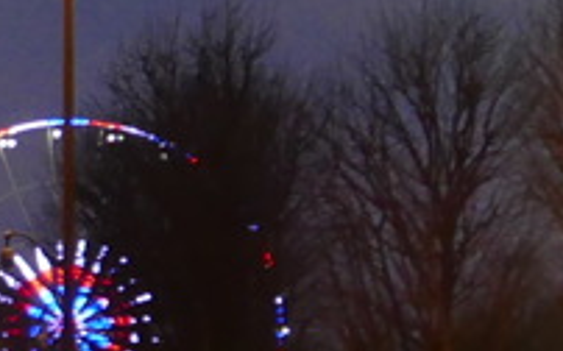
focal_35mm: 302
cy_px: 351
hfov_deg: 6.6
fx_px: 4631
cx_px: -821
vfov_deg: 4.3
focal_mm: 22.7
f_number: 2.7
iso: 1600
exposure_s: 1/50
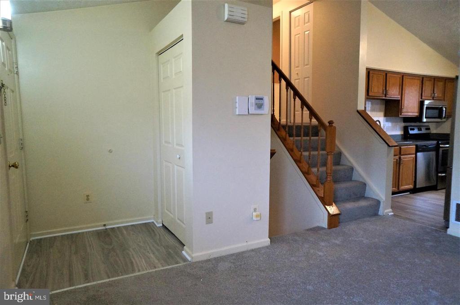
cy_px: 152
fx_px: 306
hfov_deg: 73.8
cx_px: 230
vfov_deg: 53.0
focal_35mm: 24
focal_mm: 16
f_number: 4
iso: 2000
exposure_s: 1/160
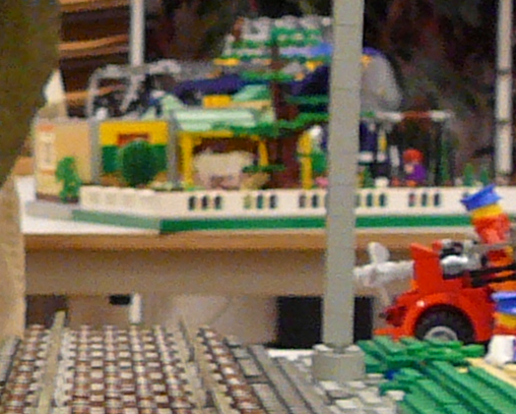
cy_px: 176
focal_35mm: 172
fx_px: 2628
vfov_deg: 9.0
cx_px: -621
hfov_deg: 10.1
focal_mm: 5.2
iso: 200
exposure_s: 1/13
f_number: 2.8
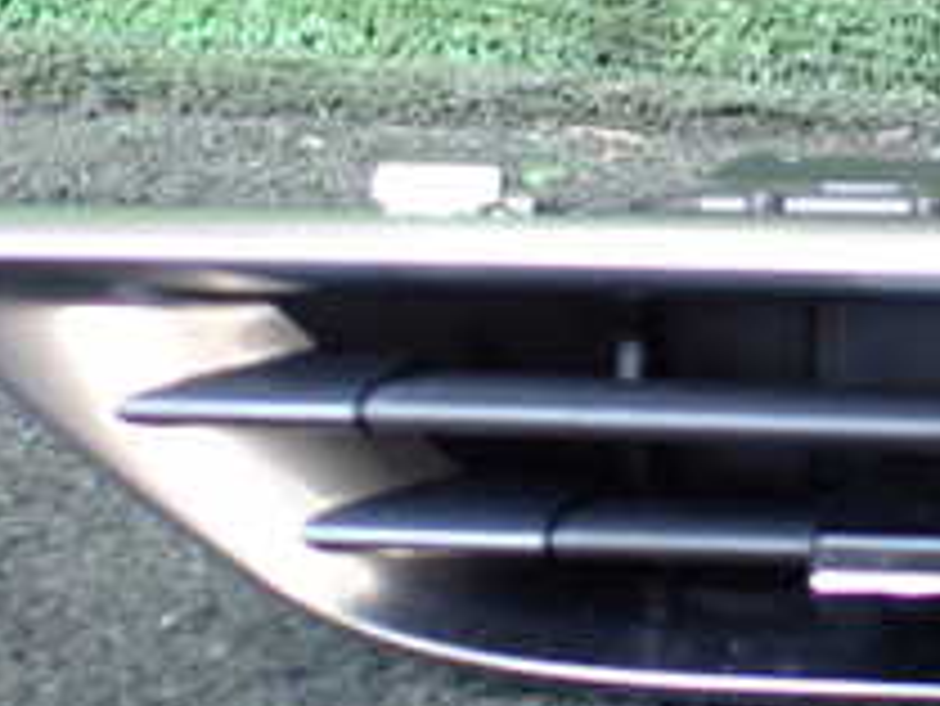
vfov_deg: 17.1
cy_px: 238
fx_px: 2337
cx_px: 1151
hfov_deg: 21.1
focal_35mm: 86
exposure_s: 1/125
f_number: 2.3
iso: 640
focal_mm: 5.4
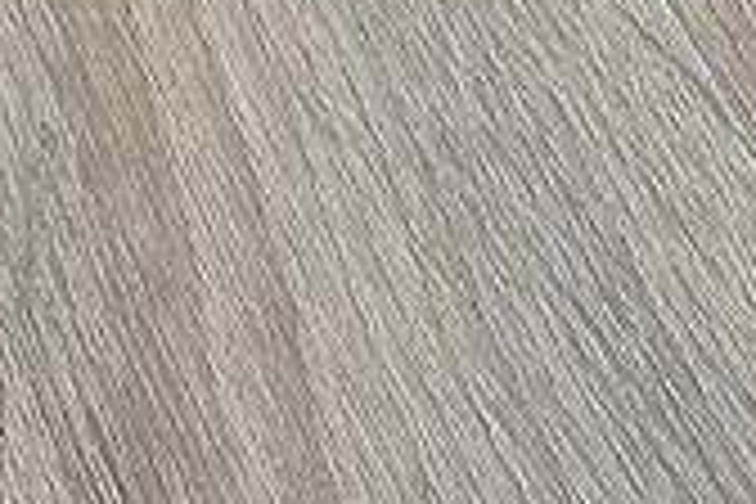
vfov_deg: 8.9
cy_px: -495
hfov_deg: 11.7
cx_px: -1008
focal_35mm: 146
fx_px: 3066
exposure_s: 1/100
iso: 250
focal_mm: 5.4
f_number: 1.8
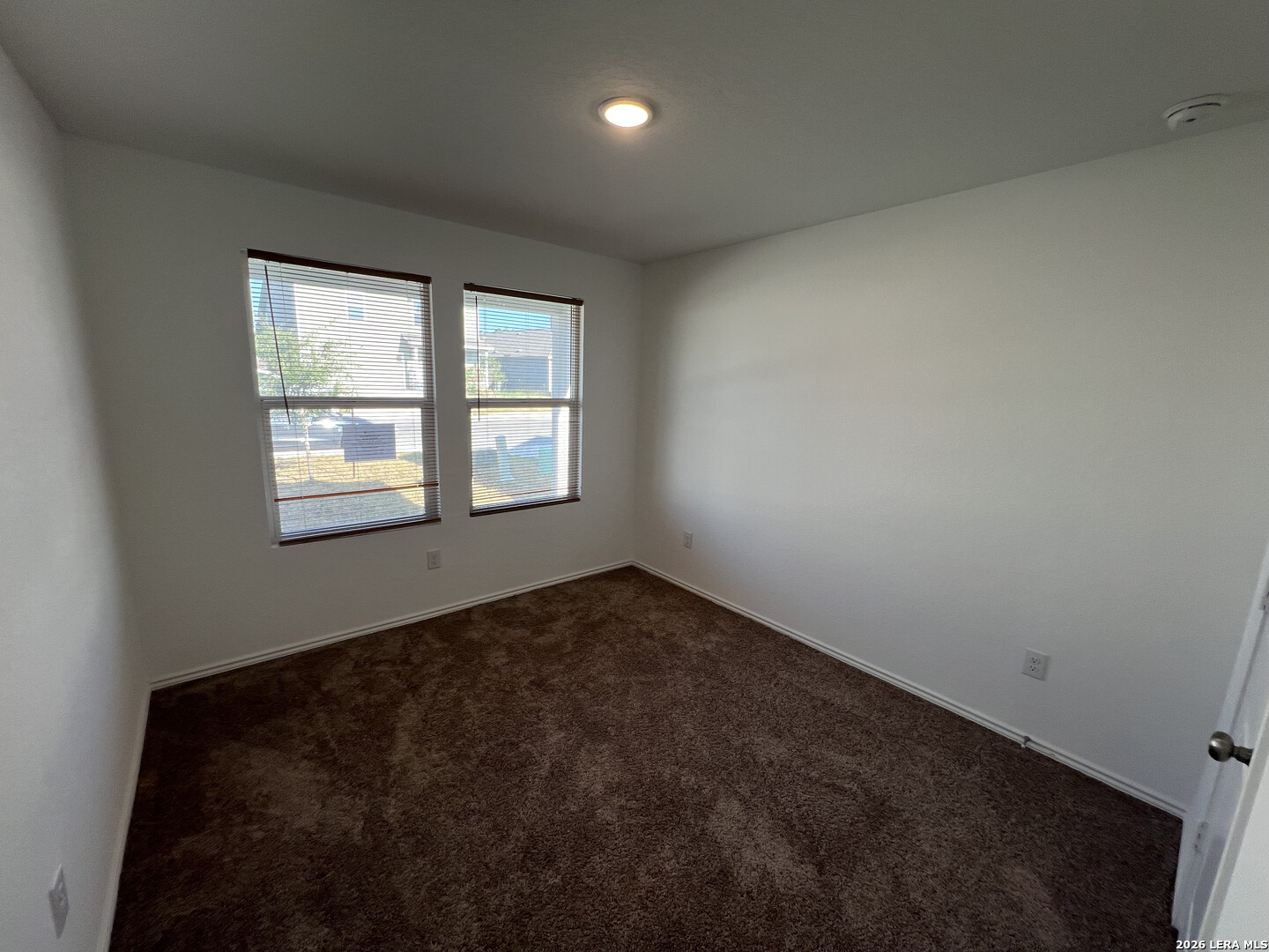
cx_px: 634
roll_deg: -2.7
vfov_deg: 89.9
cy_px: 476
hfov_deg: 106.2
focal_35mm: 13
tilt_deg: -12.4
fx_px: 477
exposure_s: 1/120
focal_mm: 1.57
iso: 40
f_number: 1.8
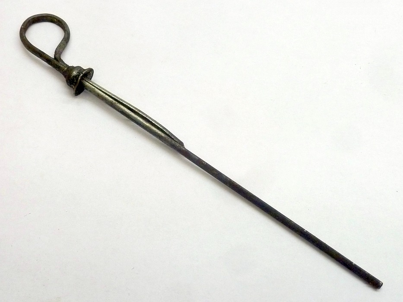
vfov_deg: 26.6
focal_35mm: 55
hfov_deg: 34.9
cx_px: 202
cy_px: 151
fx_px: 640
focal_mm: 9.1
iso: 400
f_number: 3.9
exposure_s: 1/30
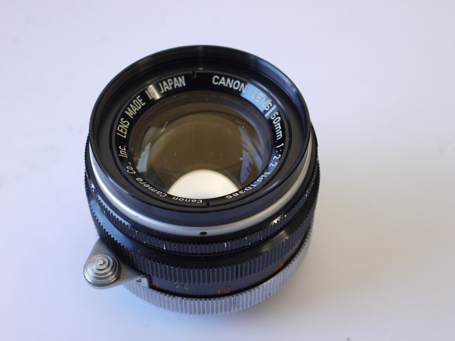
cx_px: 228
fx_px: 789
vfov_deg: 24.4
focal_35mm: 60
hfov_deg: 32.2
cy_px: 170
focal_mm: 30
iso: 400
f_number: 7.1
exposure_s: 1/13
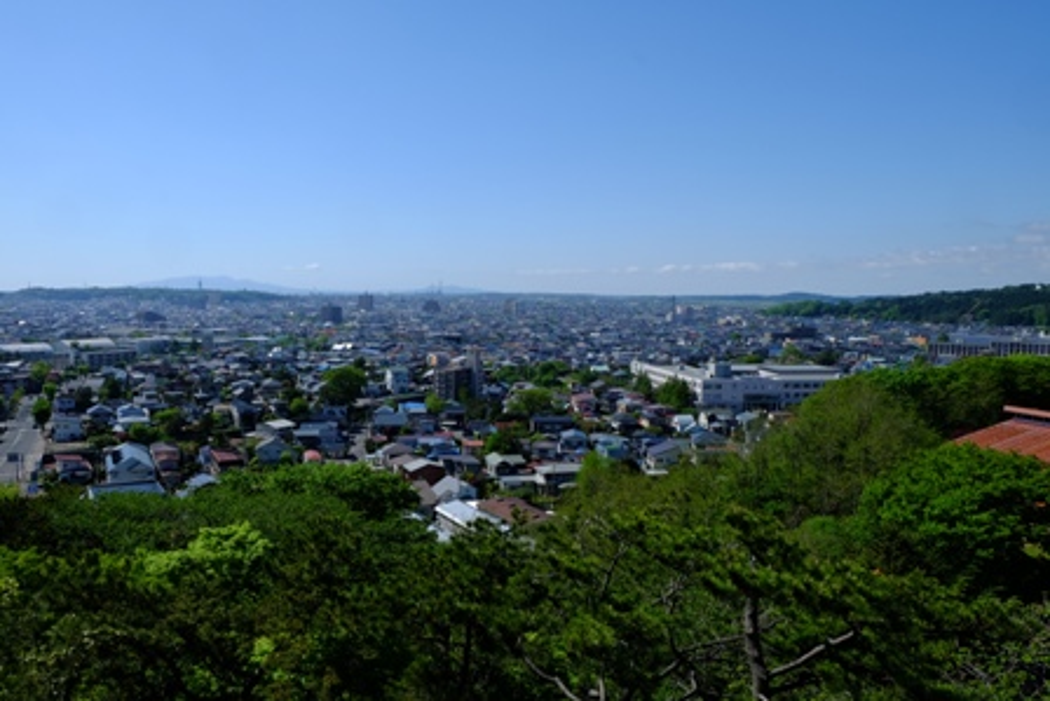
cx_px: 525
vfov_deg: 48.0
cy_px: 350
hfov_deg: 67.4
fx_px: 788
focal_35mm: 27
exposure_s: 1/140
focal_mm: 18
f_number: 14
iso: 200
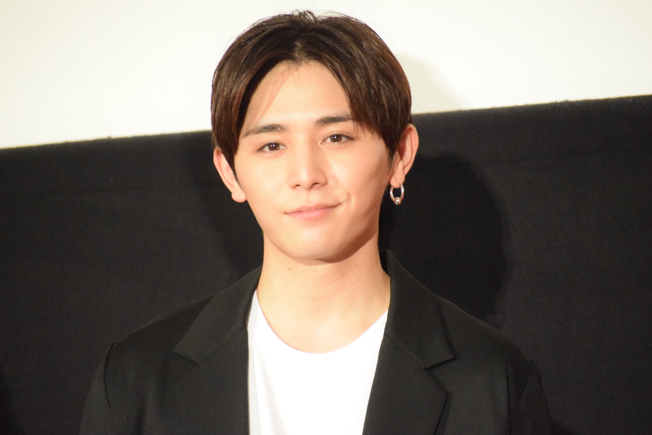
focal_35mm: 405
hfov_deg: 5.1
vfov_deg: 3.4
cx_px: 326
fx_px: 7334
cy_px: 218
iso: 7200
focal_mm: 270
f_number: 6.3
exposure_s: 1/80
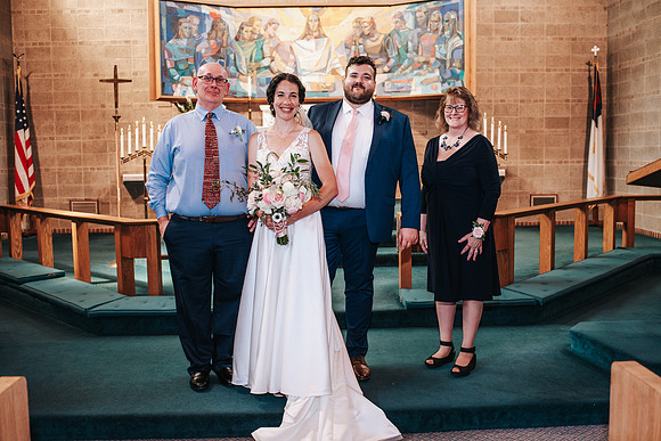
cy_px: 216
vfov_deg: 37.1
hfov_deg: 53.4
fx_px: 658
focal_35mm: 36
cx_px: 337
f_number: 3.2
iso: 1000
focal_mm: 35
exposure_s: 1/125
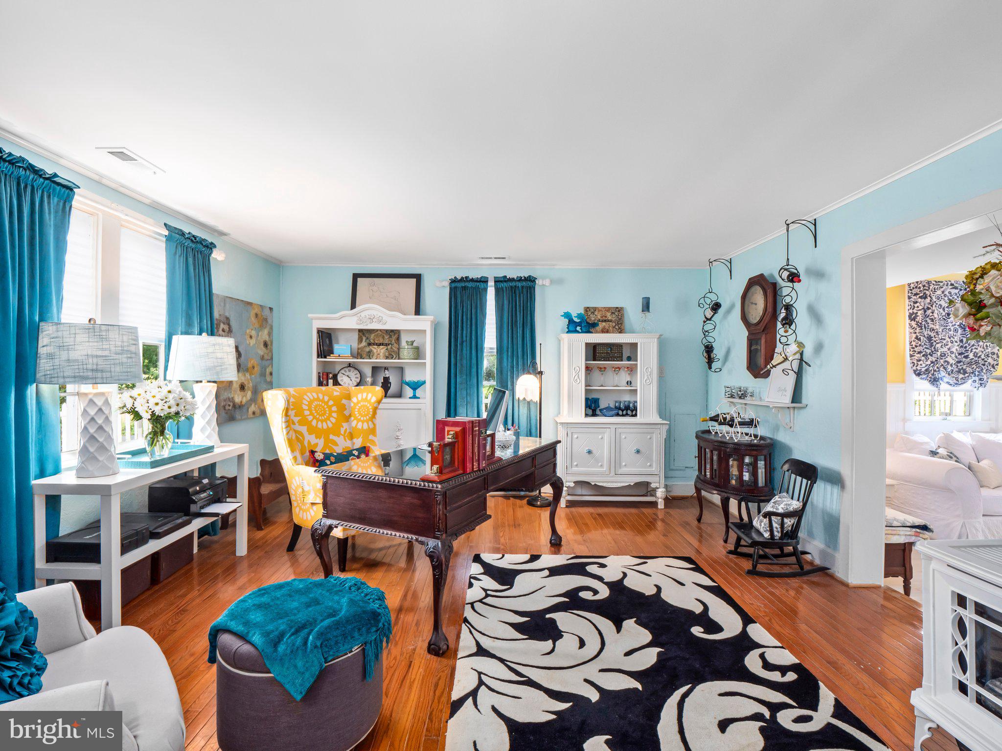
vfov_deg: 78.1
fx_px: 463
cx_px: 501
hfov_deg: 94.5
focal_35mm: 16
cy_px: 376
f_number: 6.3
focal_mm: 8
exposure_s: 1/5
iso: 320
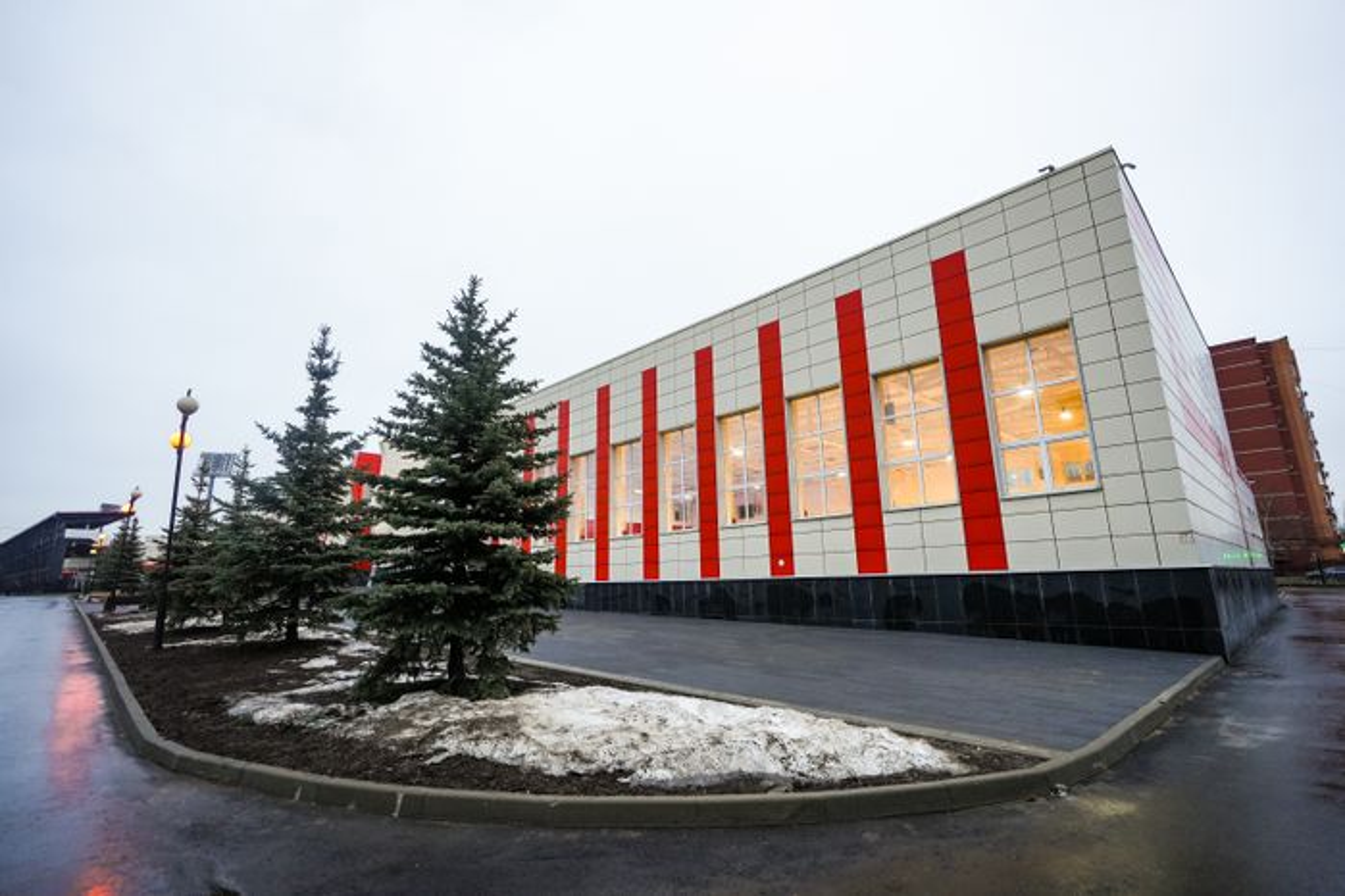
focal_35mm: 16
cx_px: 672
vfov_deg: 73.7
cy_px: 448
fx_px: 598
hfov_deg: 96.7
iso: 1250
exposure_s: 1/320
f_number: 2.8
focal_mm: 16
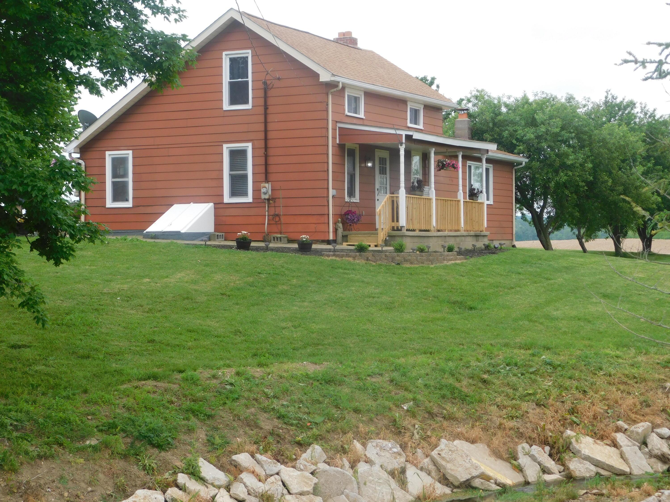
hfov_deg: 29.4
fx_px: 1277
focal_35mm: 66
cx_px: 335
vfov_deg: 22.3
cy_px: 251
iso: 125
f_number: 4.2
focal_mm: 11.7
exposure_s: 1/320
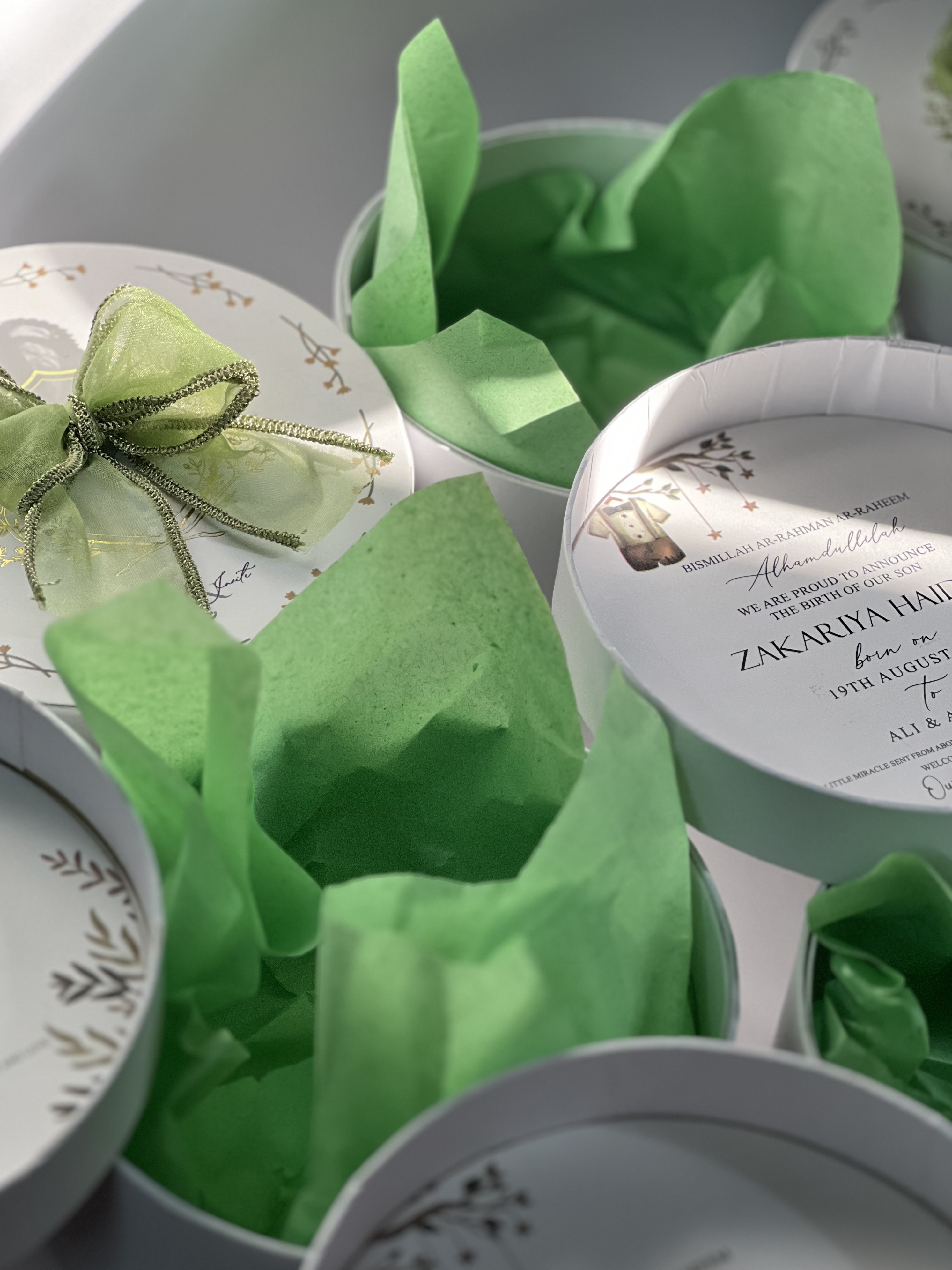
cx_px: 472
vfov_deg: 25.0
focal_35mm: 78
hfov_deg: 18.9
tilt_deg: -45.3
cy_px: 634
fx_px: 2860
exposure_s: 1/121
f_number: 2.8
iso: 160
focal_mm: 9
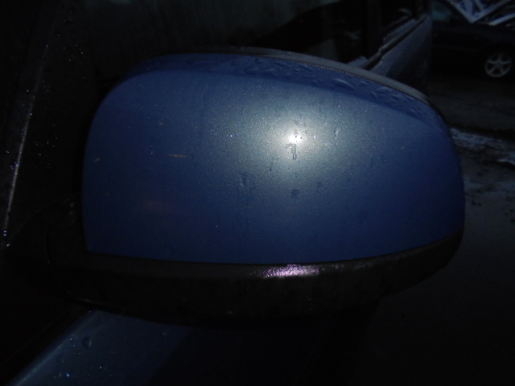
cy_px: 193
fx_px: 387
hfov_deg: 67.3
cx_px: 258
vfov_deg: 53.1
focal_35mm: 26
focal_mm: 4.6
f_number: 11.5
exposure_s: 1/30
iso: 200
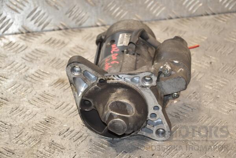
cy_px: 79
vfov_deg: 9.9
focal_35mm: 138
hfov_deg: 14.9
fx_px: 905
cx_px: 118
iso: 800
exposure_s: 1/125
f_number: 5.6
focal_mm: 92
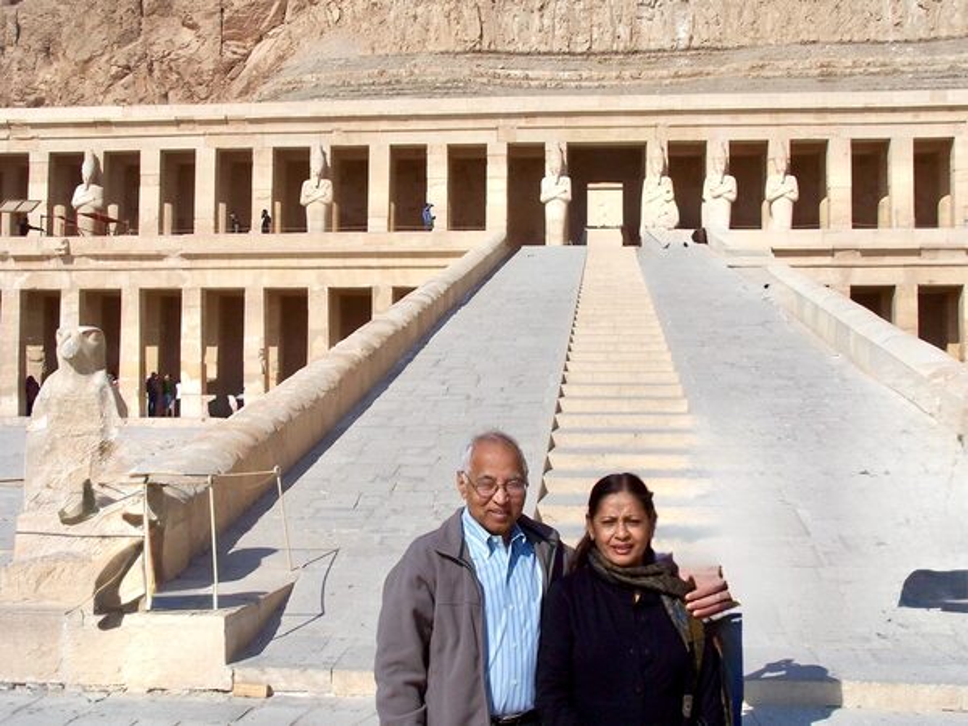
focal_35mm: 51
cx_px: 484
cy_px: 363
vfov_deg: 28.6
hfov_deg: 37.5
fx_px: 1426
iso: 80
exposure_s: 1/1000
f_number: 5.6
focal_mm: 8.5
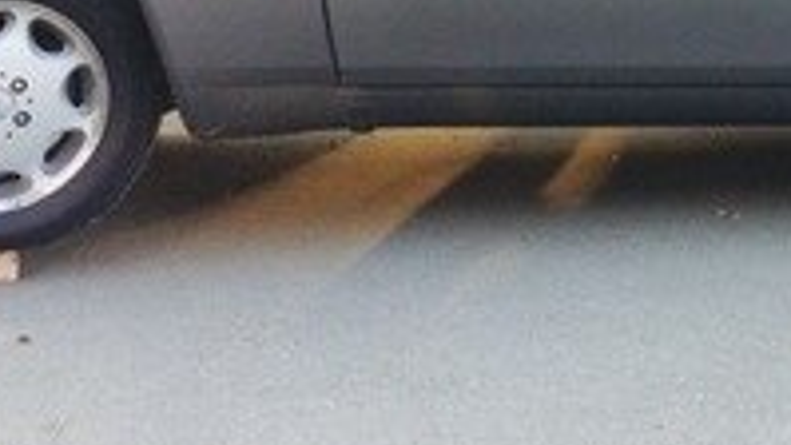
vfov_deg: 11.1
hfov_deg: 19.7
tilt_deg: -1.9
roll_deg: +0.5
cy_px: -228
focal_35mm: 105
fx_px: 2203
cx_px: 811
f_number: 2.2
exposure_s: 1/100
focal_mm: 4.15
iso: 40
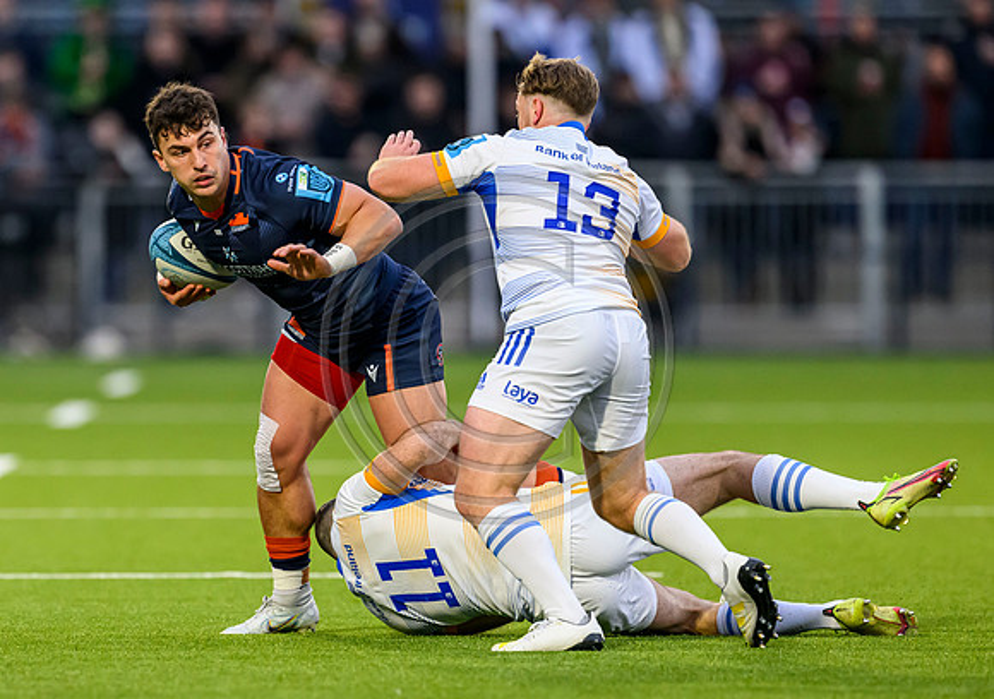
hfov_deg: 3.3
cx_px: 314
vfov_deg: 2.3
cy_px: 413
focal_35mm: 618
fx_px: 17352
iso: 4000
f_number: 3.5
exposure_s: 1/1600
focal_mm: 400
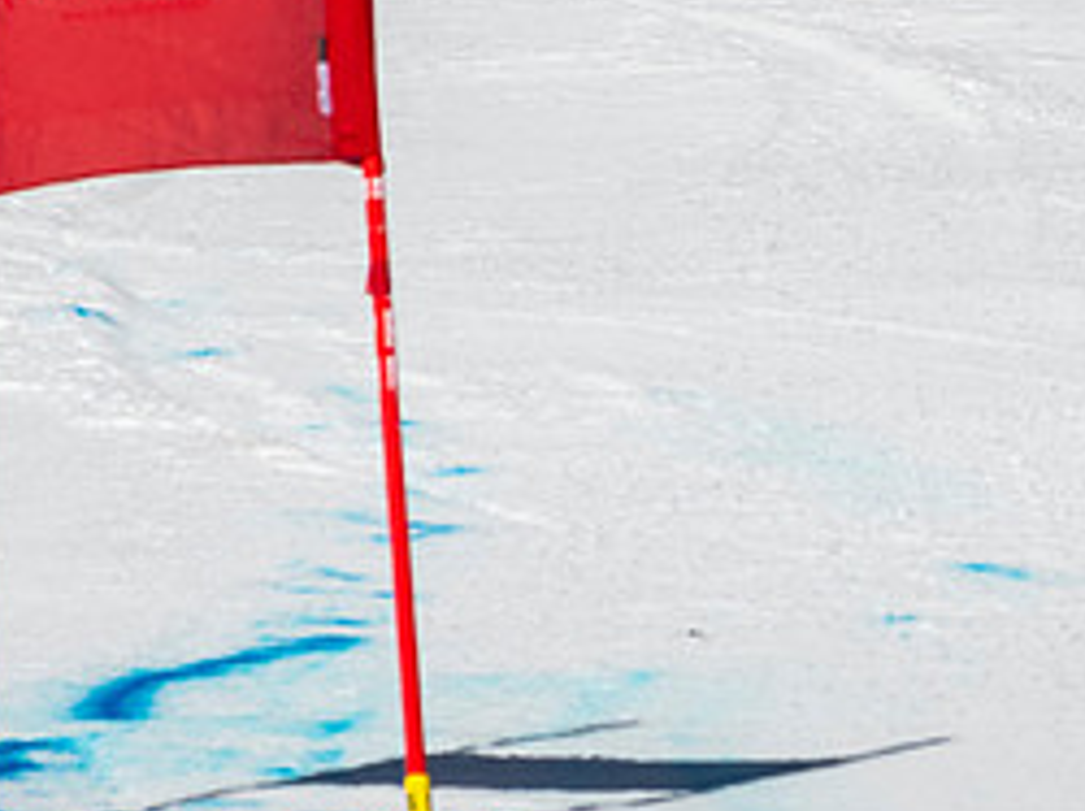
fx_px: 69830
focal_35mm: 2230
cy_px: -231
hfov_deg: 0.9
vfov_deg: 0.7
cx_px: 1272
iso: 200
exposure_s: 1/2000
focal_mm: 400
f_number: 8
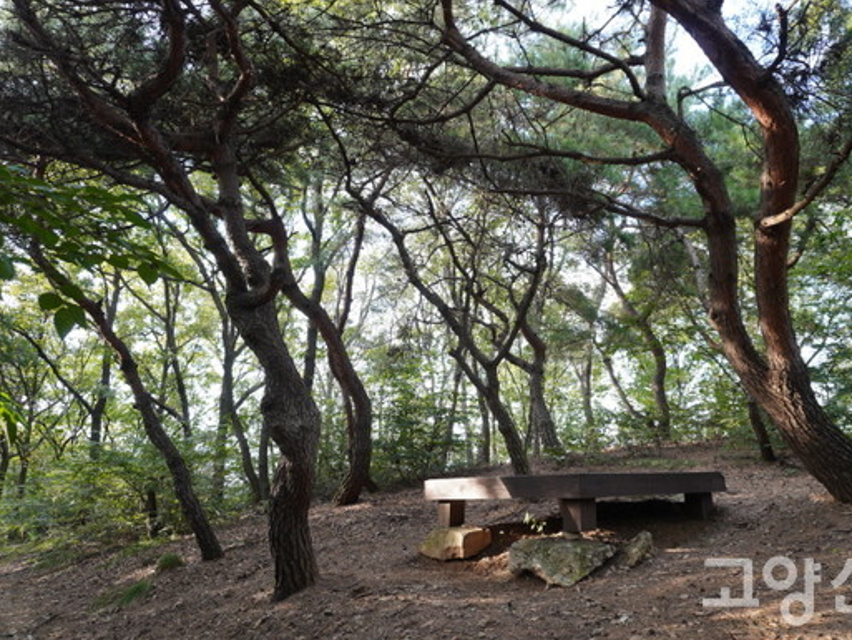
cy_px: 319
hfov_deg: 65.1
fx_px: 665
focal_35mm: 27
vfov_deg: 51.4
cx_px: 478
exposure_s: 1/60
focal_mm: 16
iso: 160
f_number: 4
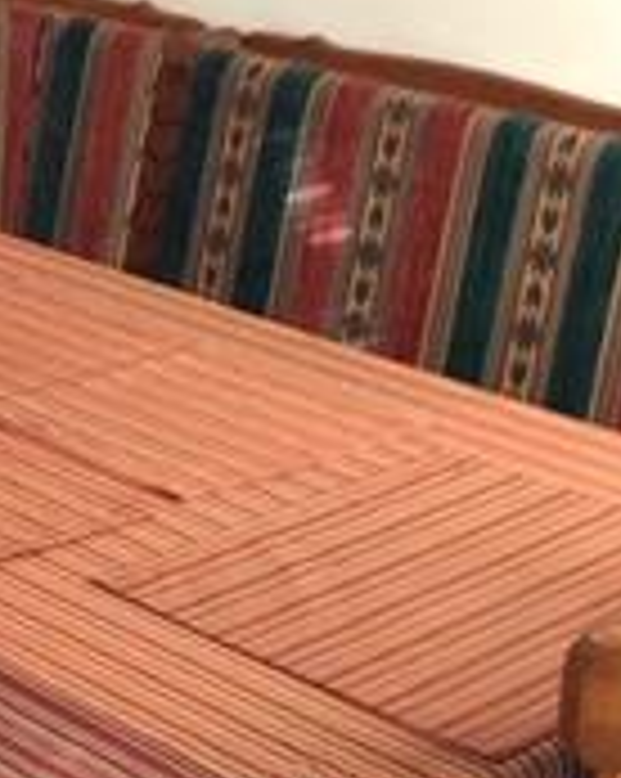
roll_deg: -1.5
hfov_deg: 12.9
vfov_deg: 17.8
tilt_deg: -10.4
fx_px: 2417
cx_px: -594
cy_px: -18
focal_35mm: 105
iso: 40
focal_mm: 4.15
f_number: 2.2
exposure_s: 1/15
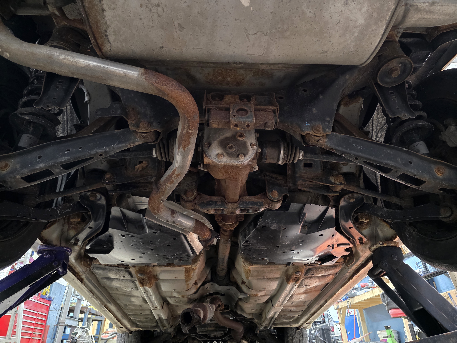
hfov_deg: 73.9
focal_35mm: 23
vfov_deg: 58.9
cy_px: 172
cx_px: 228
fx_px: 304
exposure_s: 1/22.5
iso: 1250
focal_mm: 6.3
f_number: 1.7
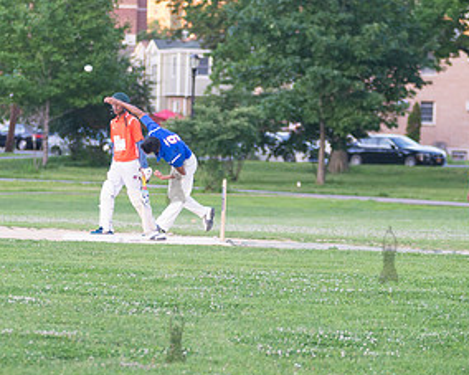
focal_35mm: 215
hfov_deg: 9.0
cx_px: 175
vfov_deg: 7.2
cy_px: 174
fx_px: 2983
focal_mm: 112
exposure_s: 1/800
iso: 1600
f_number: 2.8
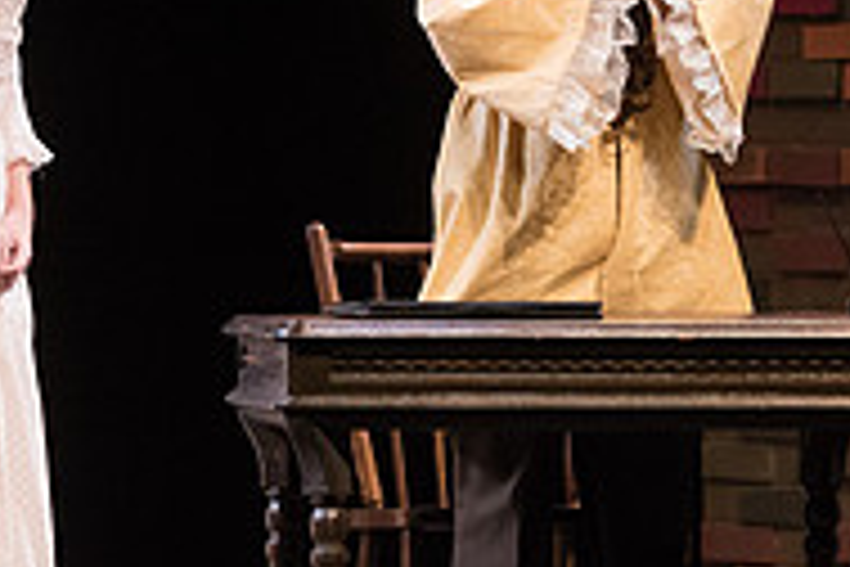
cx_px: 724
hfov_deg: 4.6
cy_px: 47
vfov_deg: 3.1
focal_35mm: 446
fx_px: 10530
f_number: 3.2
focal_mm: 145
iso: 4000
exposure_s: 1/320
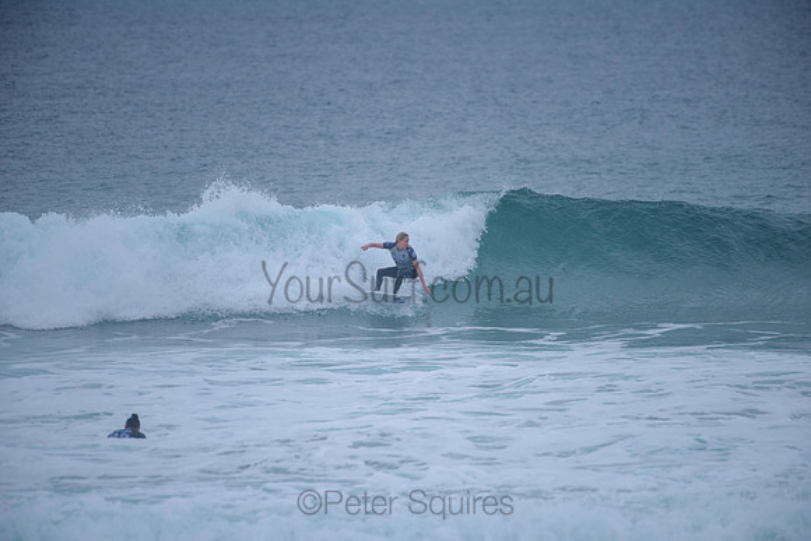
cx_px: 406
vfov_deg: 2.8
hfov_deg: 4.1
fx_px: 11266
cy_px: 270
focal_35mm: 500
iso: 320
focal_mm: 500
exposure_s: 1/2000
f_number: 5.6
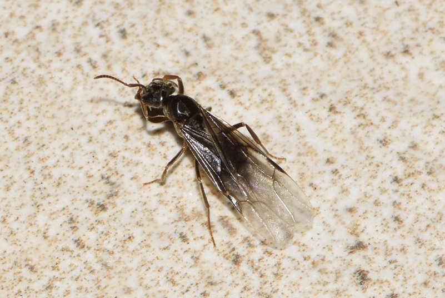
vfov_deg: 8.7
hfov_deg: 13.0
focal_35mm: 158
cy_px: 149
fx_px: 1949
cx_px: 222
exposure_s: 1/200
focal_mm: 105
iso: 125
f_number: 22
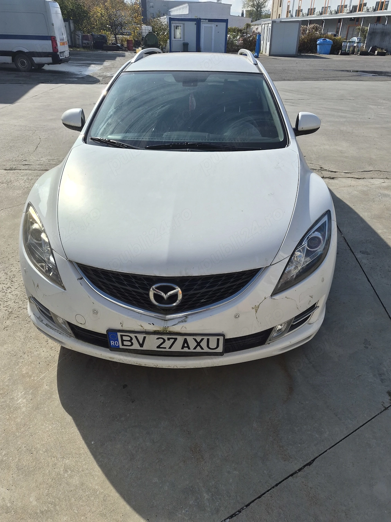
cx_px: 196
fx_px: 347
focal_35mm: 23
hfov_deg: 58.9
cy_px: 261
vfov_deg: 73.9
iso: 80
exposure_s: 1/6912
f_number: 1.8
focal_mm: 5.4
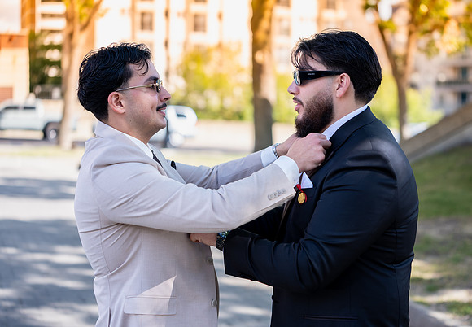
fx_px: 761
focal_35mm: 57
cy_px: 182
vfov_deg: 24.2
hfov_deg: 34.4
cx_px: 274
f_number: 2
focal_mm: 50
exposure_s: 1/640
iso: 100
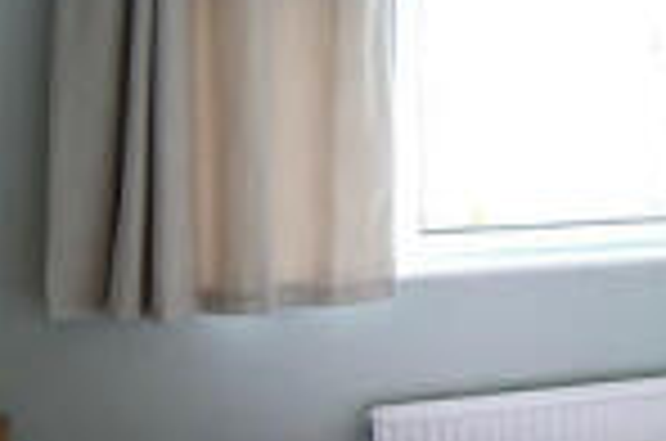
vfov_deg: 18.9
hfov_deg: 27.4
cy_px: 344
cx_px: 605
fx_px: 1311
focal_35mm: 71
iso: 640
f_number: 5.6
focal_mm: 16
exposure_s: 1/30
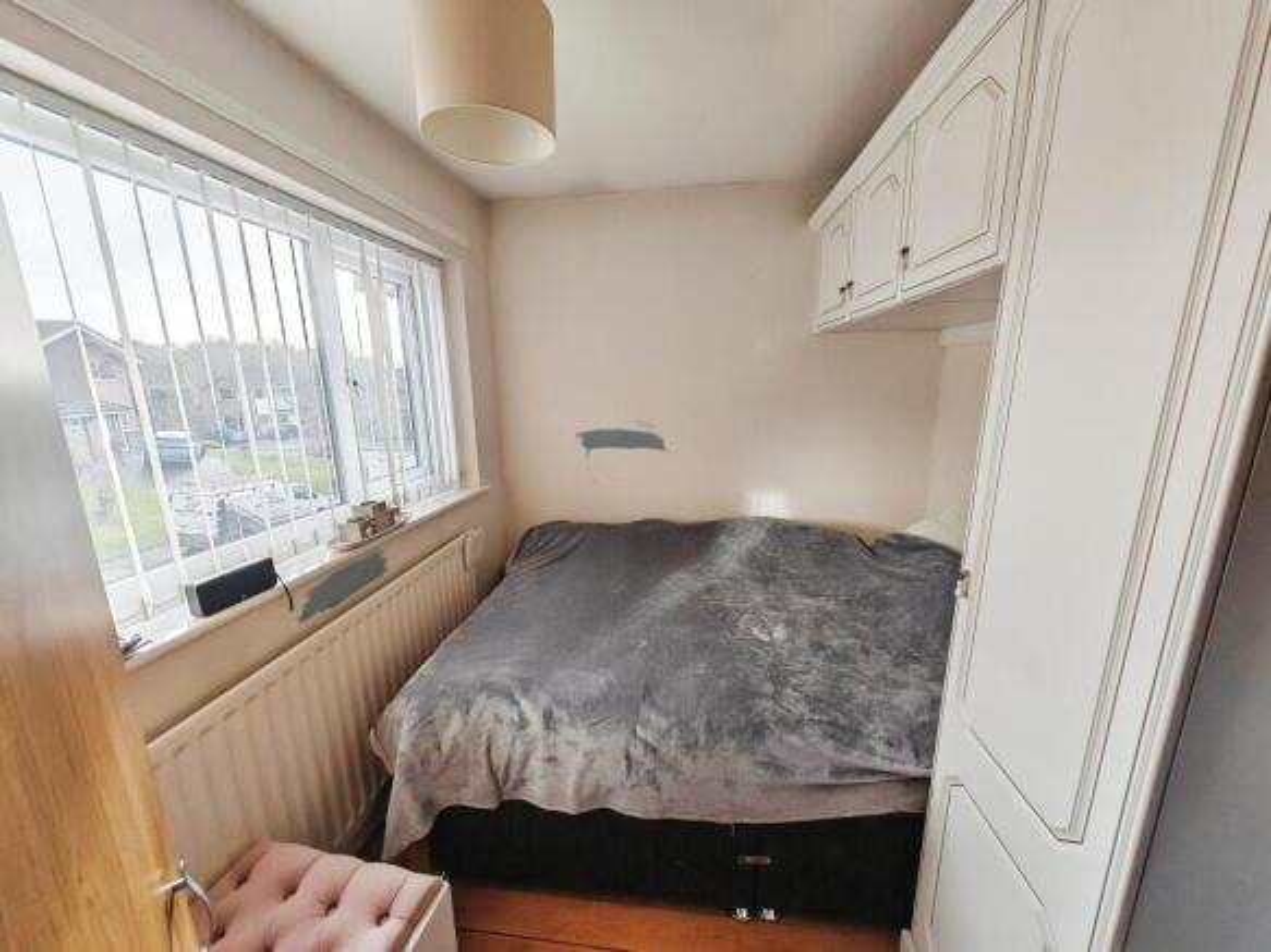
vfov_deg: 89.9
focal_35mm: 13
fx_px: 477
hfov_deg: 106.2
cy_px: 476
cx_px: 636
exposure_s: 1/90
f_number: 2
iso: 64
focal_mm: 1.82
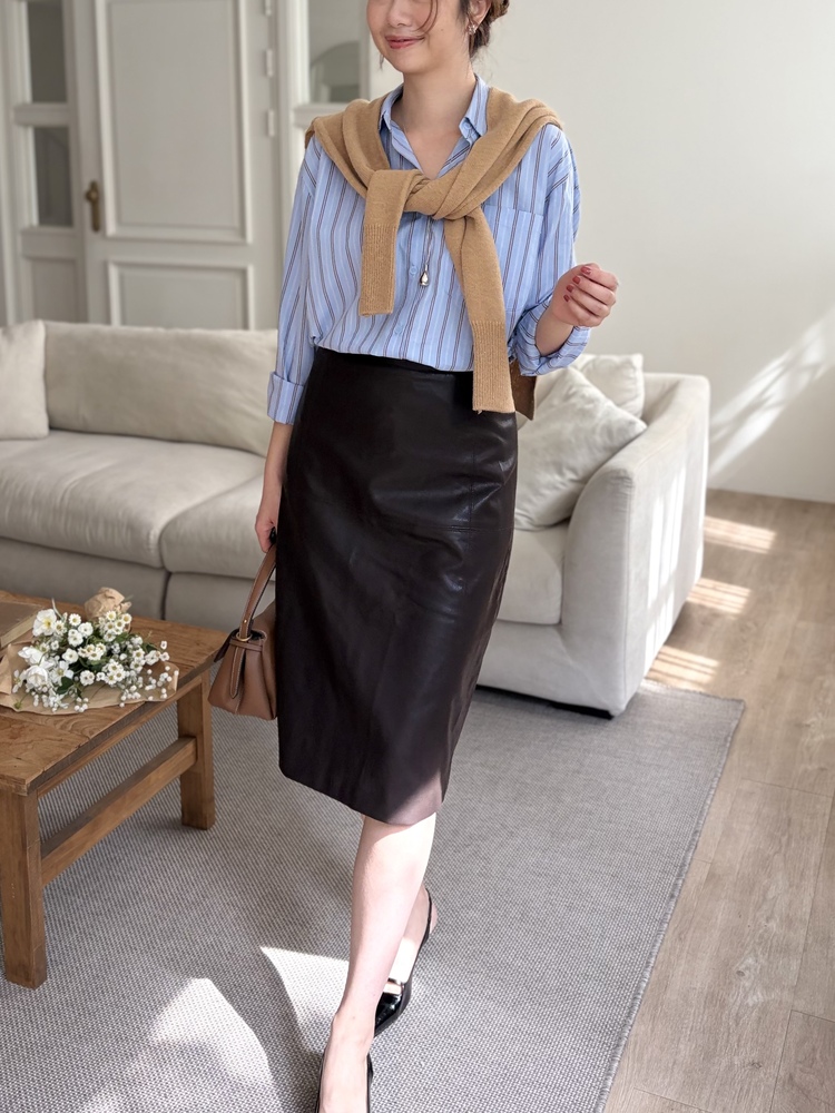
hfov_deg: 53.1
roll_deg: -0.3
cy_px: 556
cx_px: 418
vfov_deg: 67.3
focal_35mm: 26
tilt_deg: -9.8
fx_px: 836
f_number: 1.6
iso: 64
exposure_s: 1/121
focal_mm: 5.96
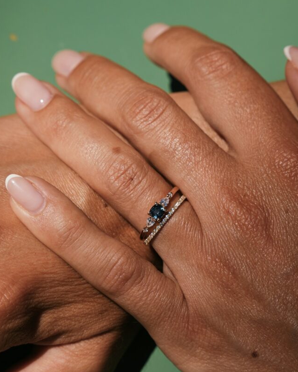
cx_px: 156
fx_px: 1389
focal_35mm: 126
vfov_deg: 15.3
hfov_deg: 12.2
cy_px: 209
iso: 100
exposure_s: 1/800
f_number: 7.1
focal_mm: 70
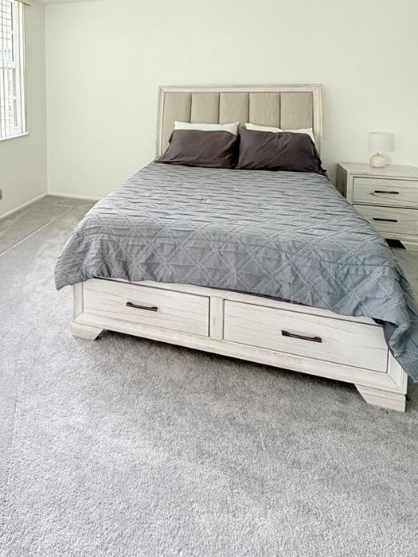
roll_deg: +0.2
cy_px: 122
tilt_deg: -3.7
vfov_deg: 65.9
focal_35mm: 24
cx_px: 104
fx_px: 386
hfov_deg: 54.2
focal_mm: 2.22
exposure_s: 1/69
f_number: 2.2
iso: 320
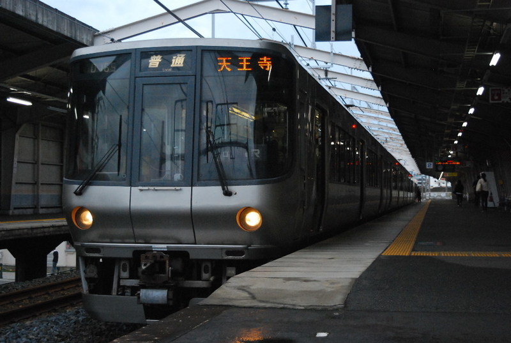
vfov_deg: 23.9
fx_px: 811
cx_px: 256
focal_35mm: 57
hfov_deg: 35.0
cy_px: 172
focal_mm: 38
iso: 1600
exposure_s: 1/500
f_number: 4.8
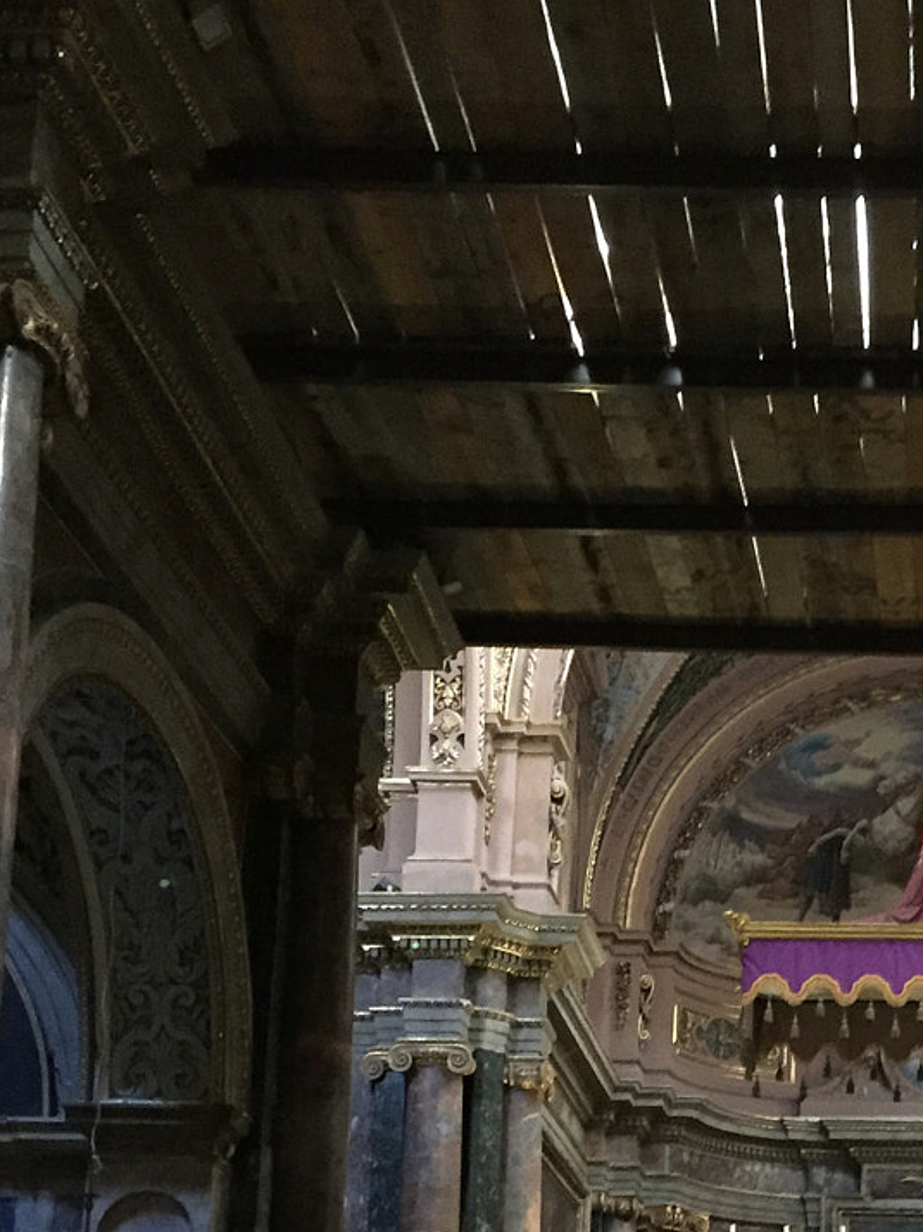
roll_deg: -0.1
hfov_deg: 21.9
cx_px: 876
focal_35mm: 65
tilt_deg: +10.5
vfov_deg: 28.2
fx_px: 2312
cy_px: 1194
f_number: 2.2
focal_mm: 4.15
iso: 800
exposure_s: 1/17
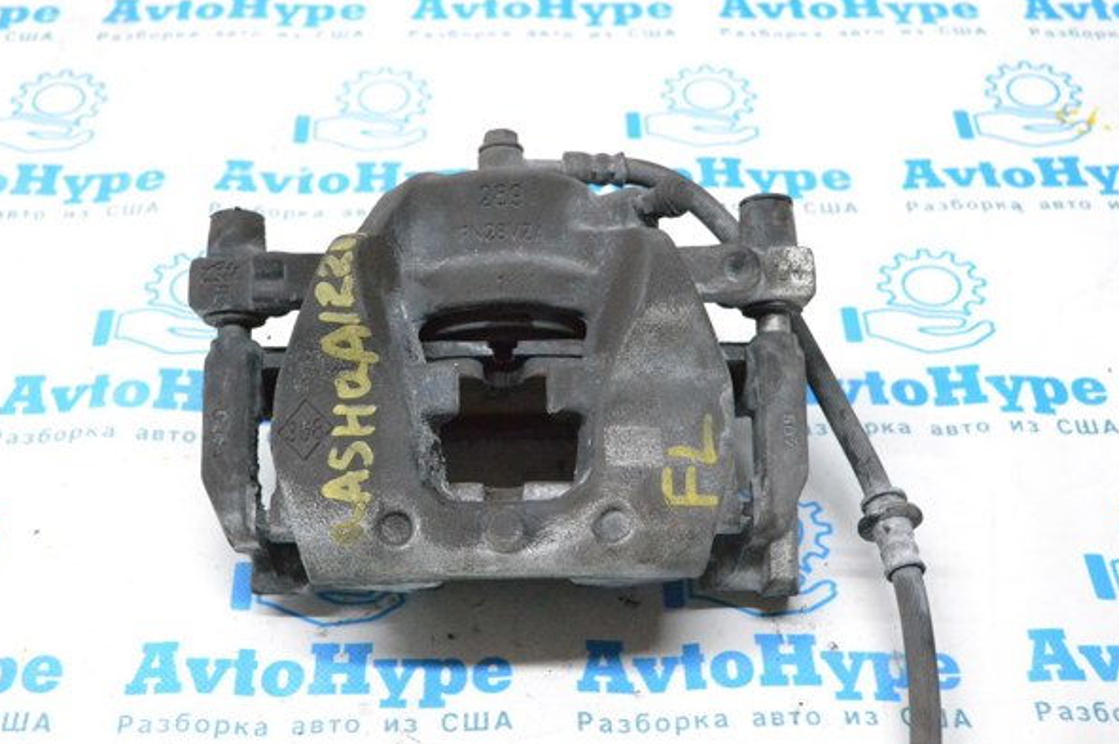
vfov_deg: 25.9
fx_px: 1615
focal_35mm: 52
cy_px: 356
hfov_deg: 38.2
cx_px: 526
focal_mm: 32
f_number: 4.8
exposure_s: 1/640
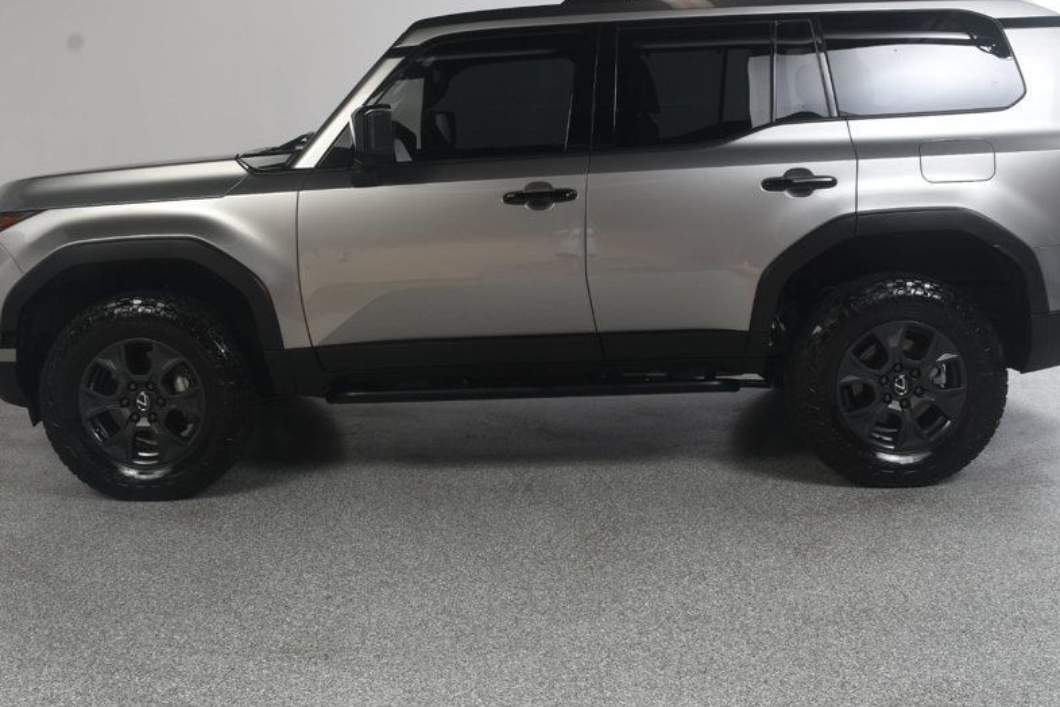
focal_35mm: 43
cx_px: 548
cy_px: 248
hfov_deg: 45.4
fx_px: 1266
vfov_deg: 31.0
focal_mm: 22
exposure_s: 1/200
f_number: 9
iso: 100
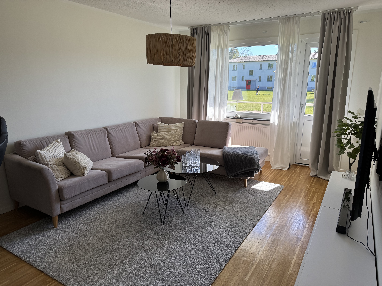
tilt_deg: -14.1
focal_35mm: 24
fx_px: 265
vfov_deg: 56.8
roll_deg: -0.3
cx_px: 191
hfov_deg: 71.6
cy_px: 143
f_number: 1.78
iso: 80
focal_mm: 6.76
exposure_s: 1/318
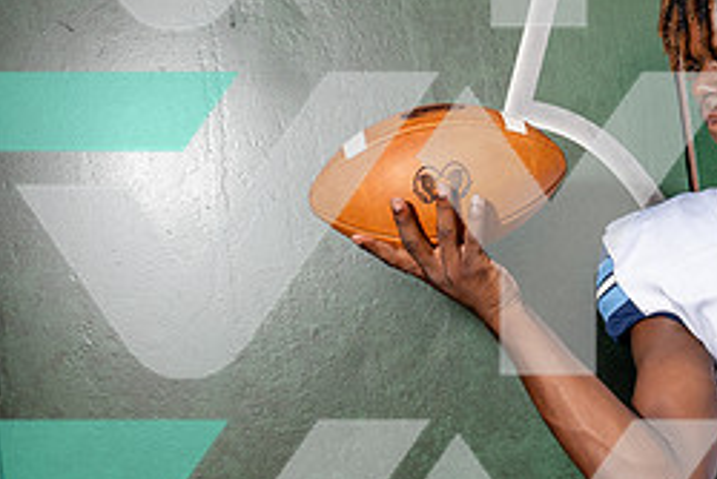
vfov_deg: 11.8
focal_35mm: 116
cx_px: 668
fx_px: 2312
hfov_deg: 17.3
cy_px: 225
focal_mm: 50
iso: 200
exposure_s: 1/250
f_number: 8
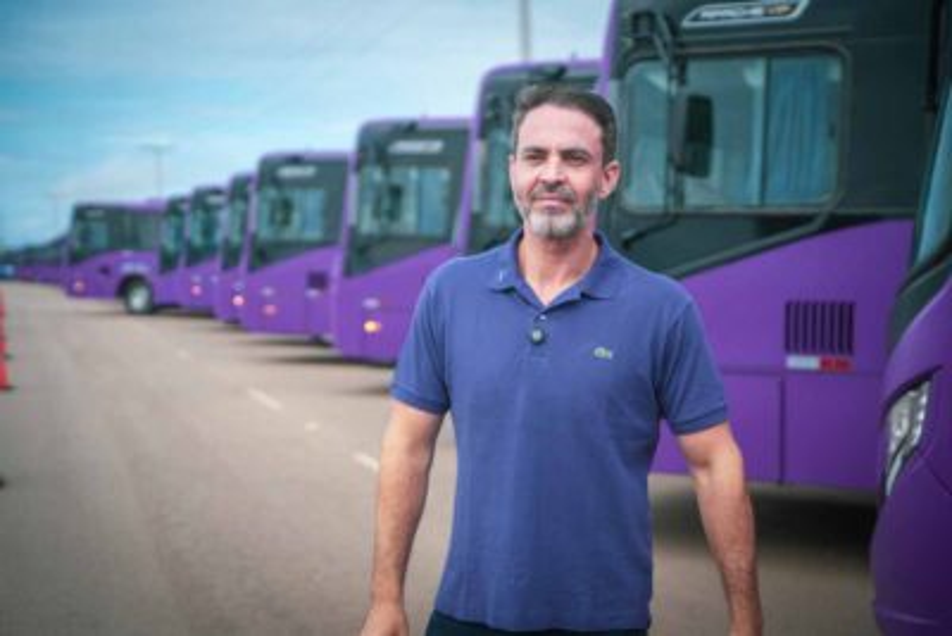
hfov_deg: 35.7
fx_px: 1479
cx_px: 476
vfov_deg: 24.3
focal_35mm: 56
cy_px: 318
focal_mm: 55.9
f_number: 2.8
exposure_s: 1/5000
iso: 500
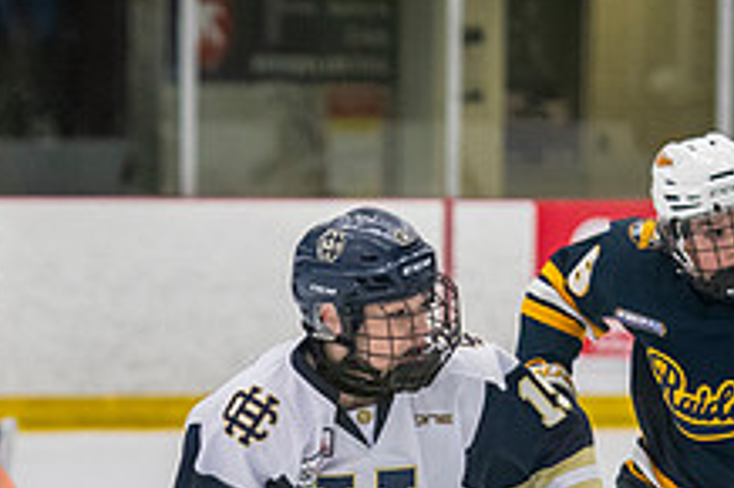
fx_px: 9433
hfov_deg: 4.5
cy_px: 704
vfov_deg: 3.0
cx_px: 181
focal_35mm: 463
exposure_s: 1/640
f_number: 3.2
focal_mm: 116
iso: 2000
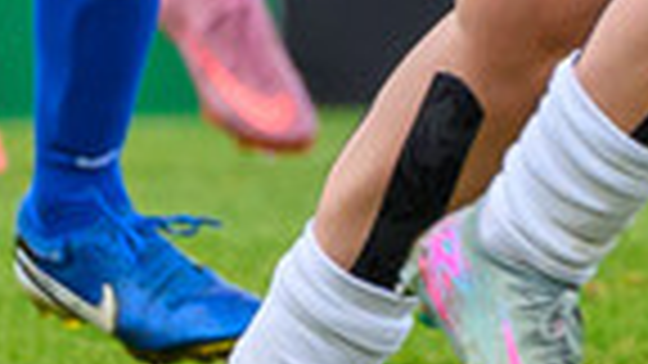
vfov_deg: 0.3
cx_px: 1501
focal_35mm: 4003
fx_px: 68781
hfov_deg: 0.5
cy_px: -621
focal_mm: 370
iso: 1400
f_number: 6.3
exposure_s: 1/1000
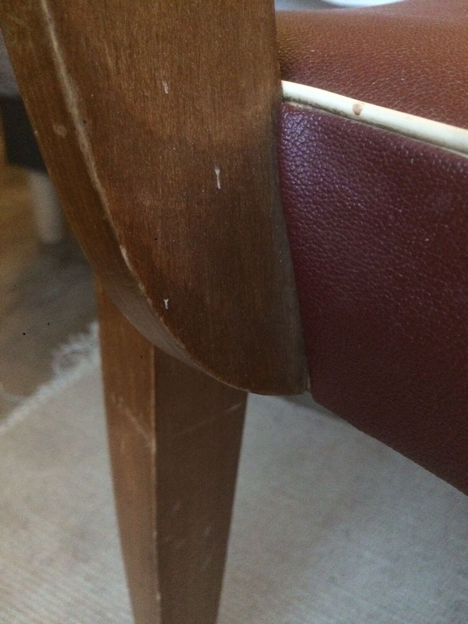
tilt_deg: -31.8
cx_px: 234
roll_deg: -2.6
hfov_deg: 48.2
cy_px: 312
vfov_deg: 61.7
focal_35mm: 29
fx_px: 523
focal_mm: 4.15
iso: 640
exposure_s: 1/17
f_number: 2.2
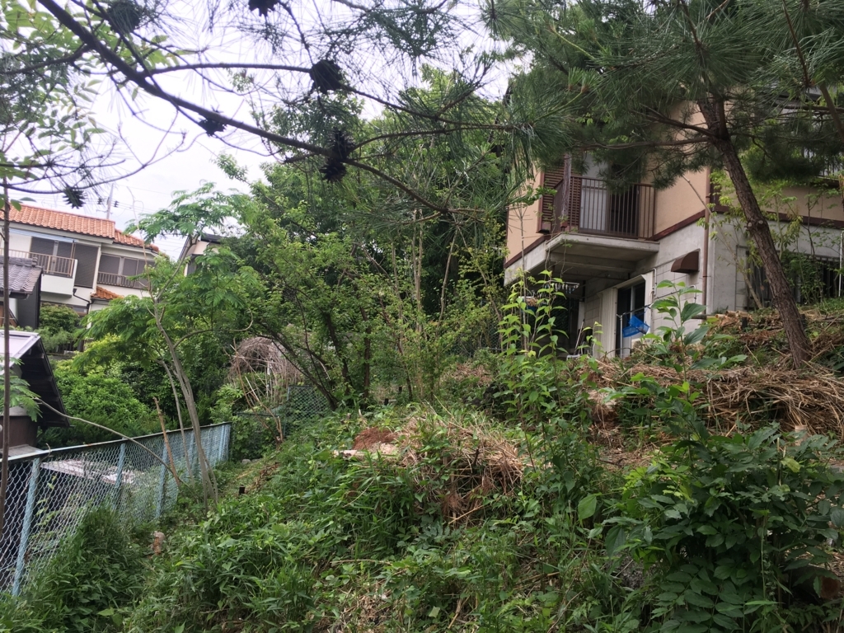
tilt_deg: +7.0
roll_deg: -4.4
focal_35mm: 29
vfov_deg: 48.2
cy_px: 316
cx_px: 422
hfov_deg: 61.7
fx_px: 707
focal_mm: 4.15
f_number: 2.2
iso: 25
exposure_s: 1/150
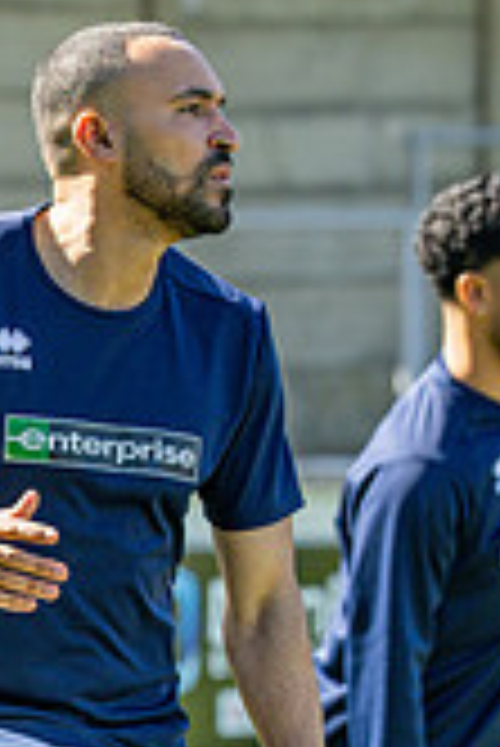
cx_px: -160
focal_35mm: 549
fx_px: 11413
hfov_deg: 2.5
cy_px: 882
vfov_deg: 3.7
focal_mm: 135
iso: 200
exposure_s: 1/1250
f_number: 4
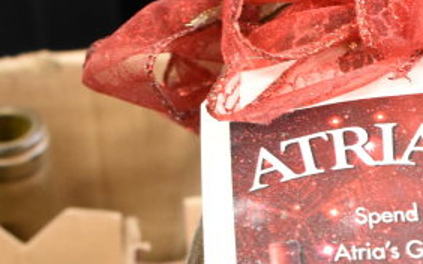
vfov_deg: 10.6
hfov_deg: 17.3
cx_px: 370
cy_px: 413
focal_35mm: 119
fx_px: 1371
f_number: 4
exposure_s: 1/40
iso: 2800
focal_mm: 24
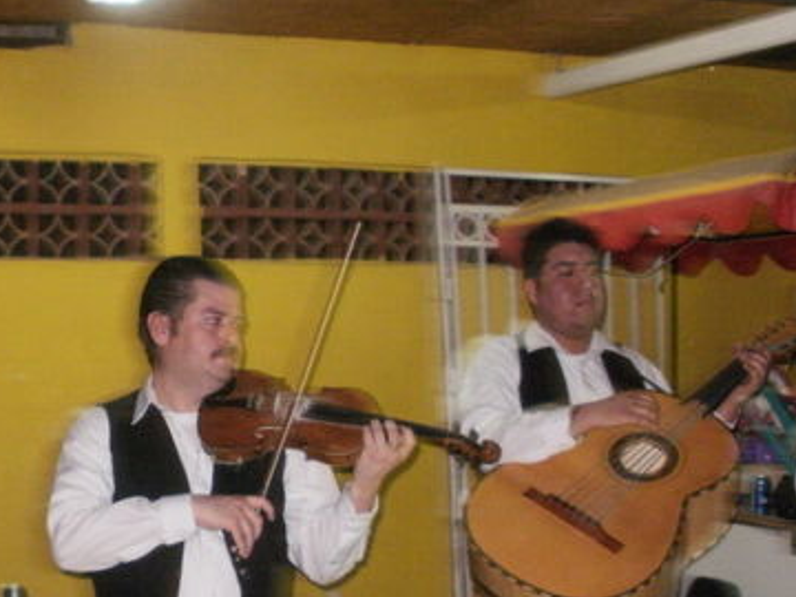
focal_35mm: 64
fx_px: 1472
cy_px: 455
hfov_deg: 29.8
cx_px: 201
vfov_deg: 22.7
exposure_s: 1/30
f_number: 3.5
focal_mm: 6.3
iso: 320
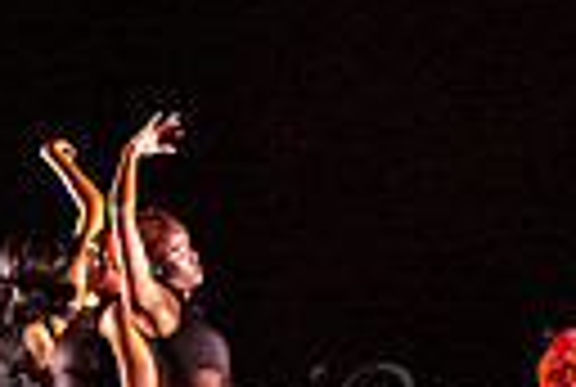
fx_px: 3961
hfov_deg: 8.3
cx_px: 475
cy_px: 161
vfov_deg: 5.6
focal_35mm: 247
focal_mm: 37
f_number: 2.8
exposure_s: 1/160
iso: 4000
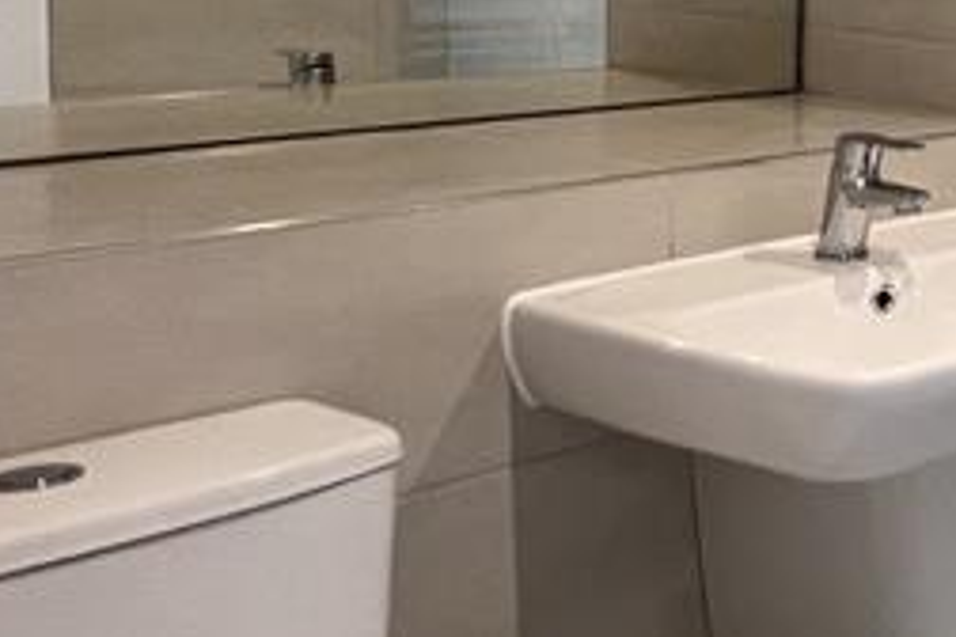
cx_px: 1715
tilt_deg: -5.2
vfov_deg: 23.7
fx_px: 1460
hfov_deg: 22.1
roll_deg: -3.3
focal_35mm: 55
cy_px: 23
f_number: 1.8
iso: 200
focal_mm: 1.57
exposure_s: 1/100
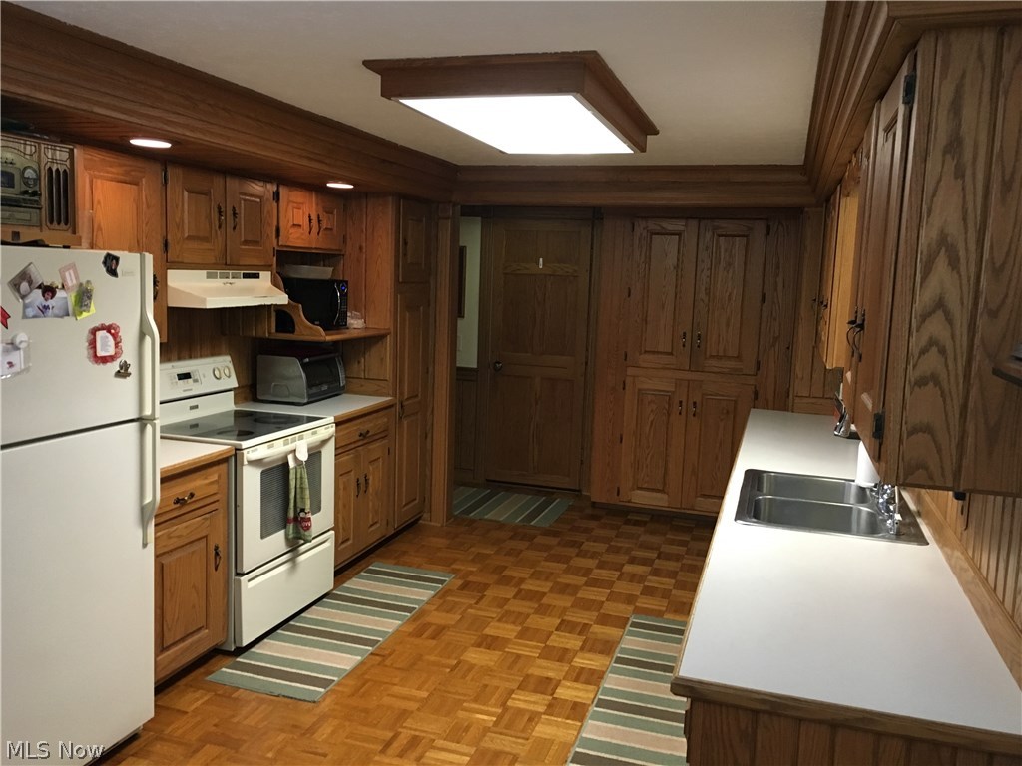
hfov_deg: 61.7
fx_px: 856
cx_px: 511
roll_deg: -2.6
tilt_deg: -6.1
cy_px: 383
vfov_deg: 48.2
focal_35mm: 29
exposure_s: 1/30
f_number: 2.2
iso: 160
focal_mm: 4.15
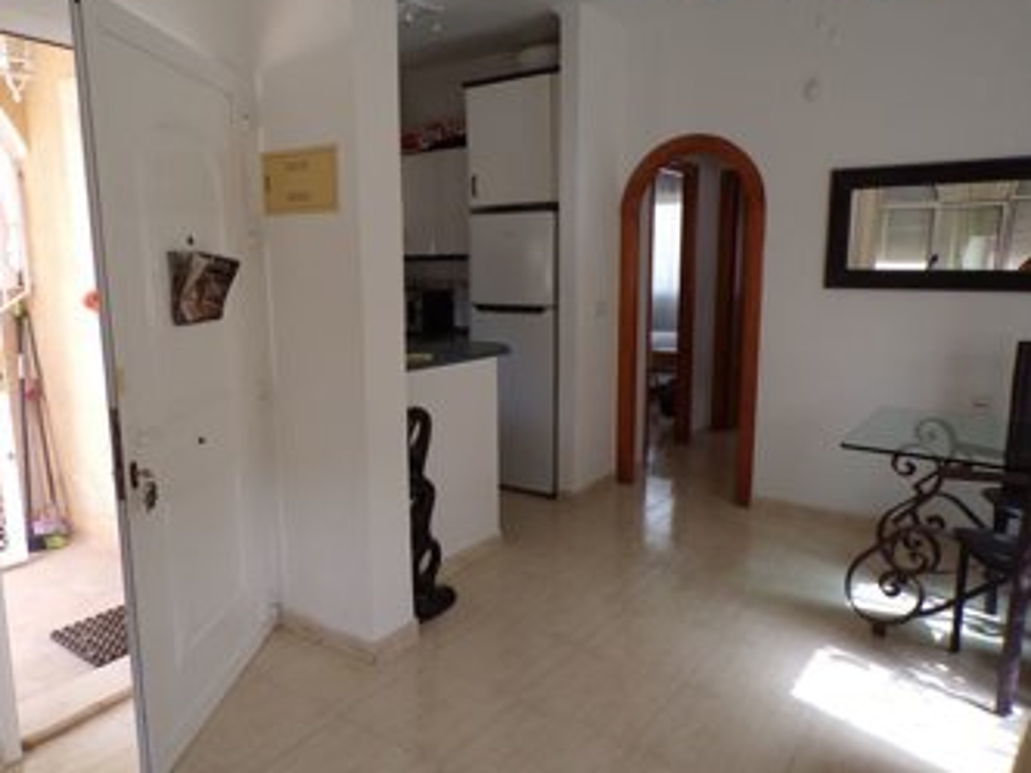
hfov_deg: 67.2
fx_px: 774
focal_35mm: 26
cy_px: 373
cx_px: 484
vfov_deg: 53.1
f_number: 4.3
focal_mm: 4.3
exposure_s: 1/40
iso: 80
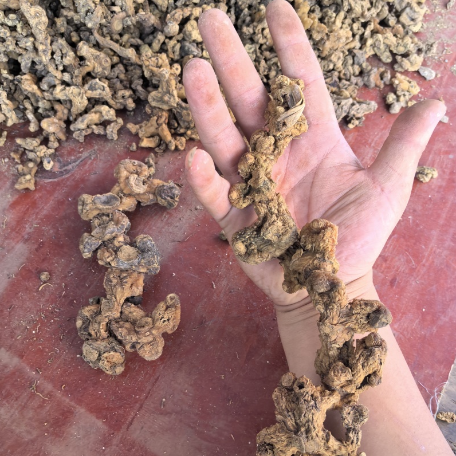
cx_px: 227
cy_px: 260
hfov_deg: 51.1
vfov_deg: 50.9
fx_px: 477
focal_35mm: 32
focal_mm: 5.75
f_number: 2
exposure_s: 1/50
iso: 160
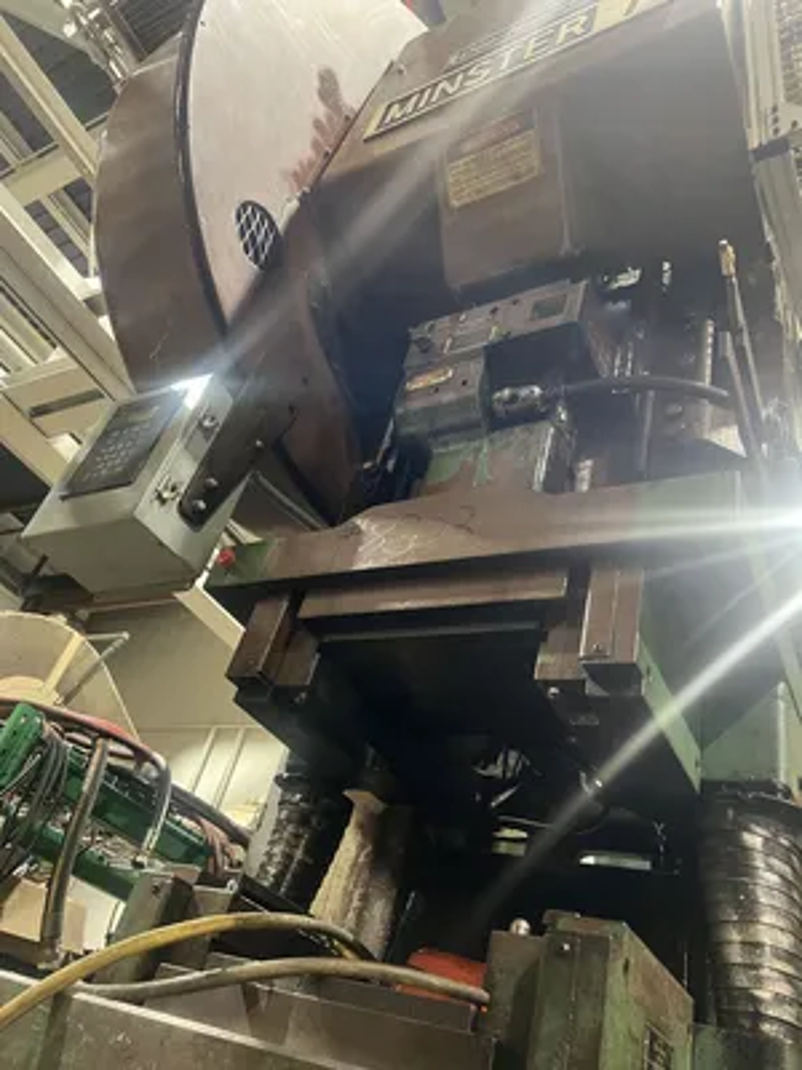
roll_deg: -18.8
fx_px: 803
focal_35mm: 26
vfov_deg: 67.3
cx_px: 401
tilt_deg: +37.3
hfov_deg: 53.1
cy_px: 535
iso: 500
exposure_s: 1/60
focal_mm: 5.7
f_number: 1.5
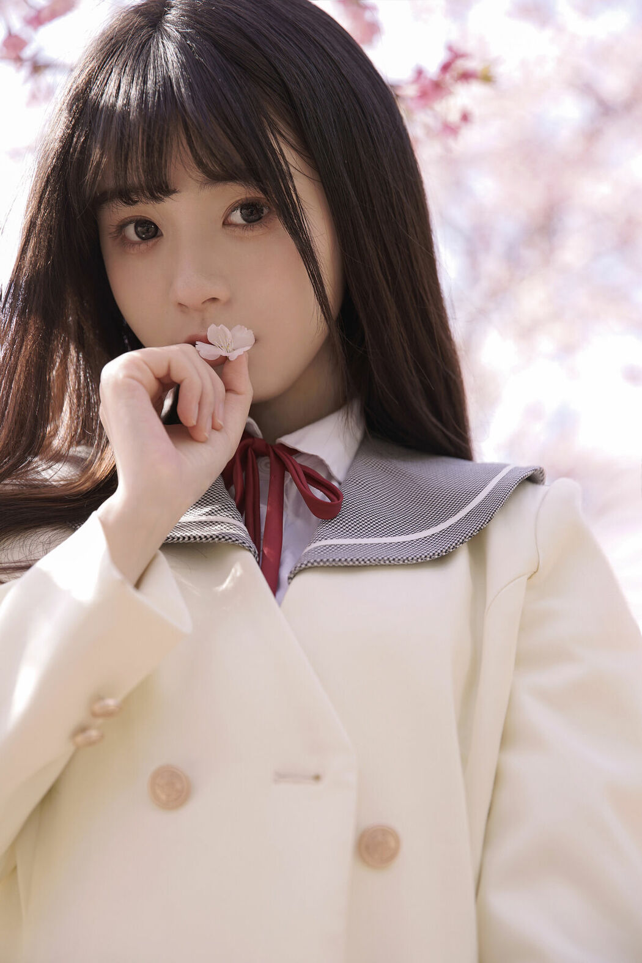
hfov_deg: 19.5
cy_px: 482
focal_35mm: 70
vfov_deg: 28.8
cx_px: 321
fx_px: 1872
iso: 100
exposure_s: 1/160
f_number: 3.5
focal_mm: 70
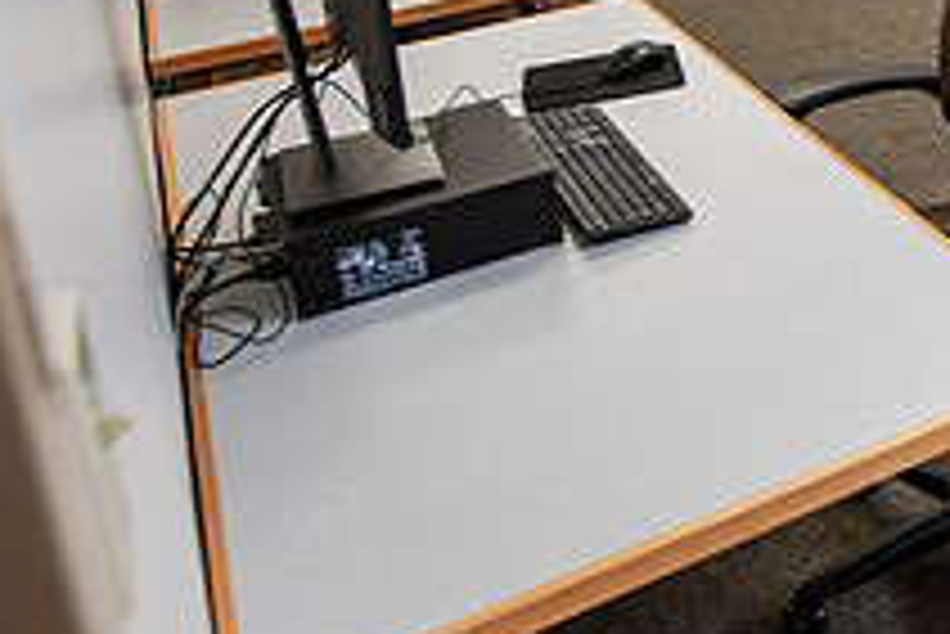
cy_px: -128
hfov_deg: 30.9
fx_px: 1452
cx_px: 1121
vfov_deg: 22.7
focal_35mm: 55
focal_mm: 20
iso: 800
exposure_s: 1/160
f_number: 4
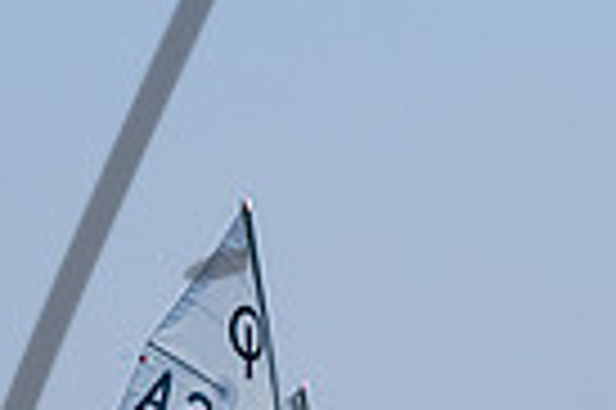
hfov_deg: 3.2
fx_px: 10870
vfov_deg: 2.2
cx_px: 953
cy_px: 435
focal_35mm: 636
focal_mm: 150
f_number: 7.1
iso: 500
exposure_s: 1/4000
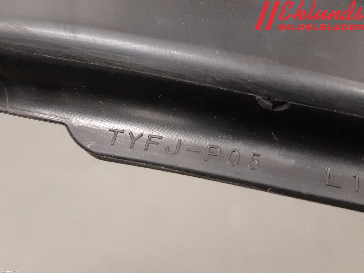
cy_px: 136
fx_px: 273
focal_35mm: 26
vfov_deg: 53.1
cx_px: 182
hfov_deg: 67.3
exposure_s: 1/33
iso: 250
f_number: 1.7
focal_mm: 3.93
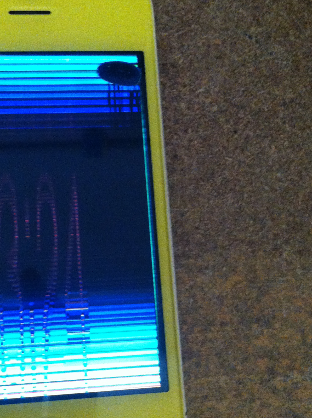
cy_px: 237
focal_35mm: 52
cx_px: 99
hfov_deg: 27.7
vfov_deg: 36.8
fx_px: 627
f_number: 2.8
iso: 500
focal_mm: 3.85
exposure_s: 1/15
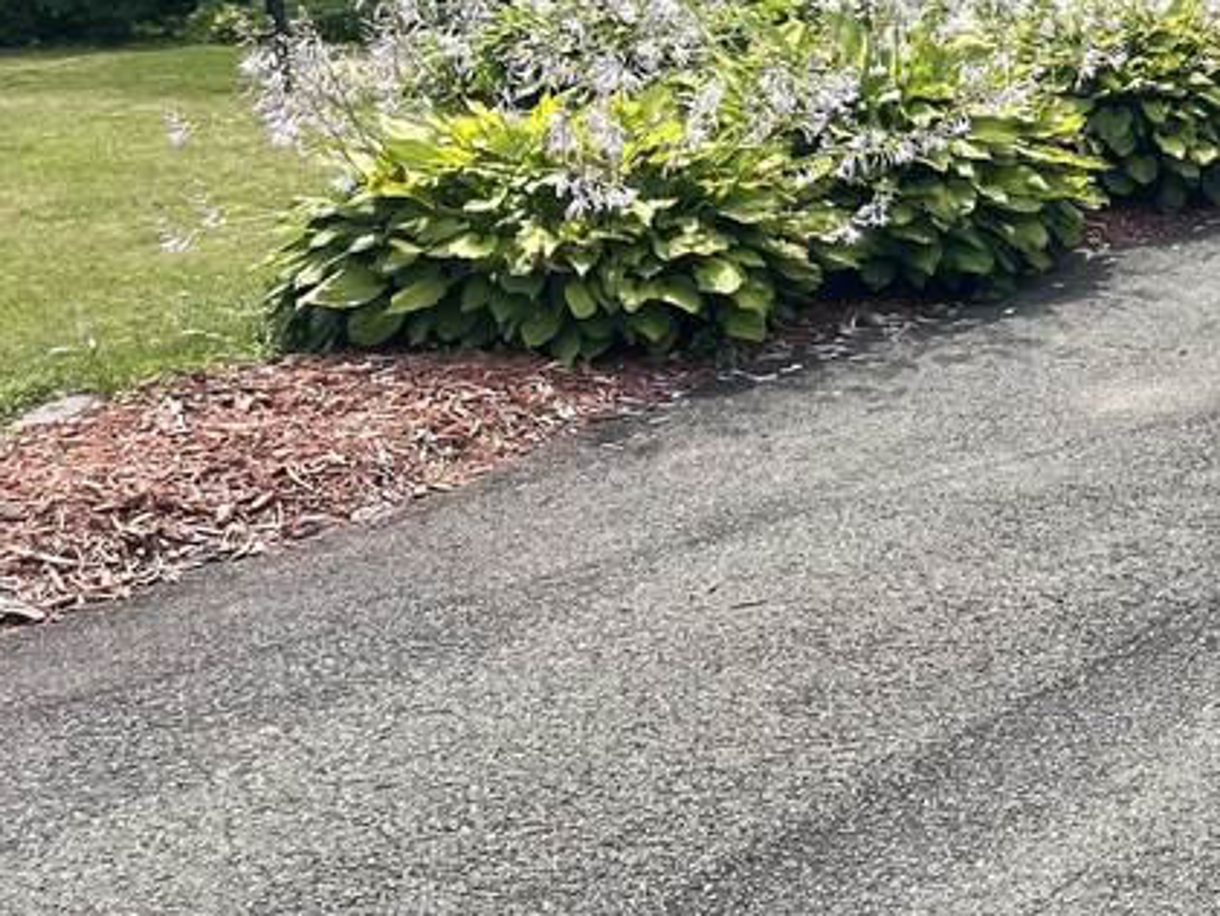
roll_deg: +1.6
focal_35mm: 79
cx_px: 1643
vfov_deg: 18.4
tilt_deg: -7.5
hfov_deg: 21.9
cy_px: 113
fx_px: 2785
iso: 32
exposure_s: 1/1742
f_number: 1.6
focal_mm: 4.2
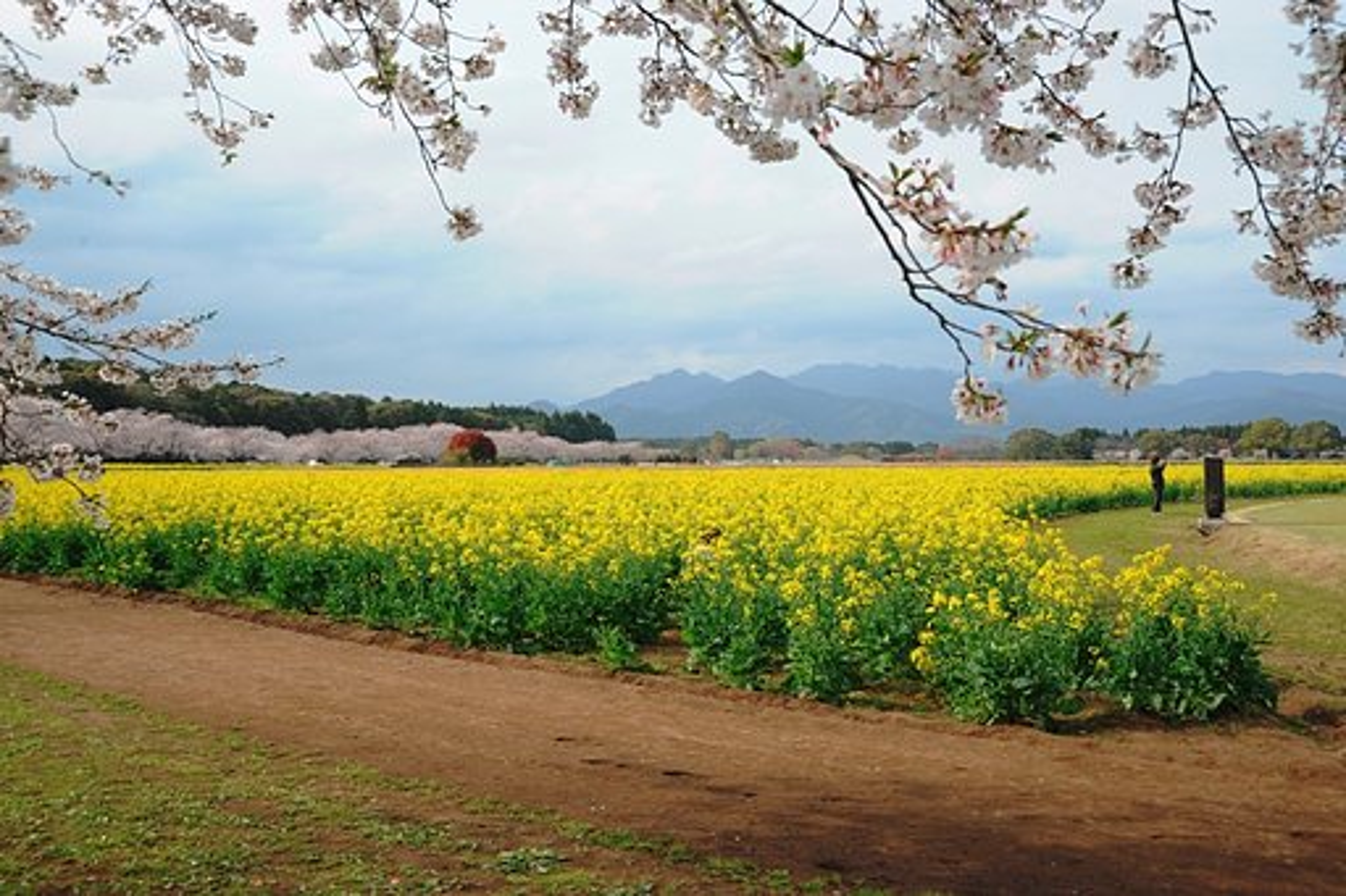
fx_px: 1495
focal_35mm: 40
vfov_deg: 33.4
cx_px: 673
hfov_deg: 48.5
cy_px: 448
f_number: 13
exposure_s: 1/250
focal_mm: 40
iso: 400
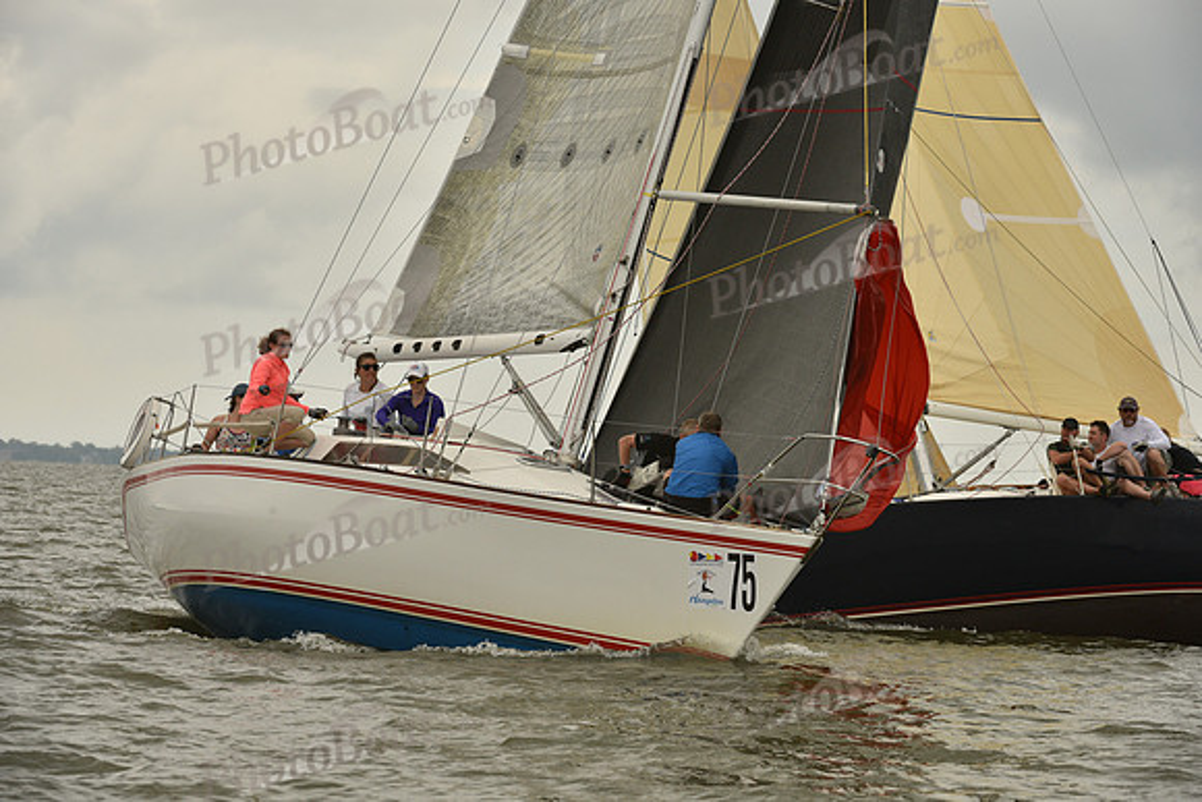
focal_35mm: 200
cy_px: 401
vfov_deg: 6.9
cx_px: 601
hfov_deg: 10.3
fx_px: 6679
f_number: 9
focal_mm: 200
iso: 400
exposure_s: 1/800
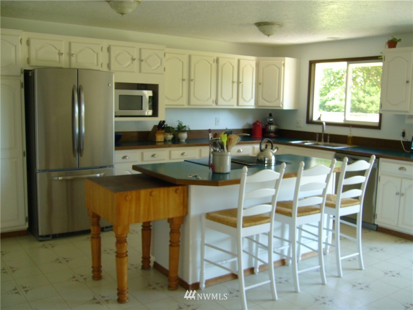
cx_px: 206
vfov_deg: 40.7
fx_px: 418
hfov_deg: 52.6
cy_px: 155
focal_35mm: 35
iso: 100
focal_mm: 5.8
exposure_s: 1/8
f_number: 2.8
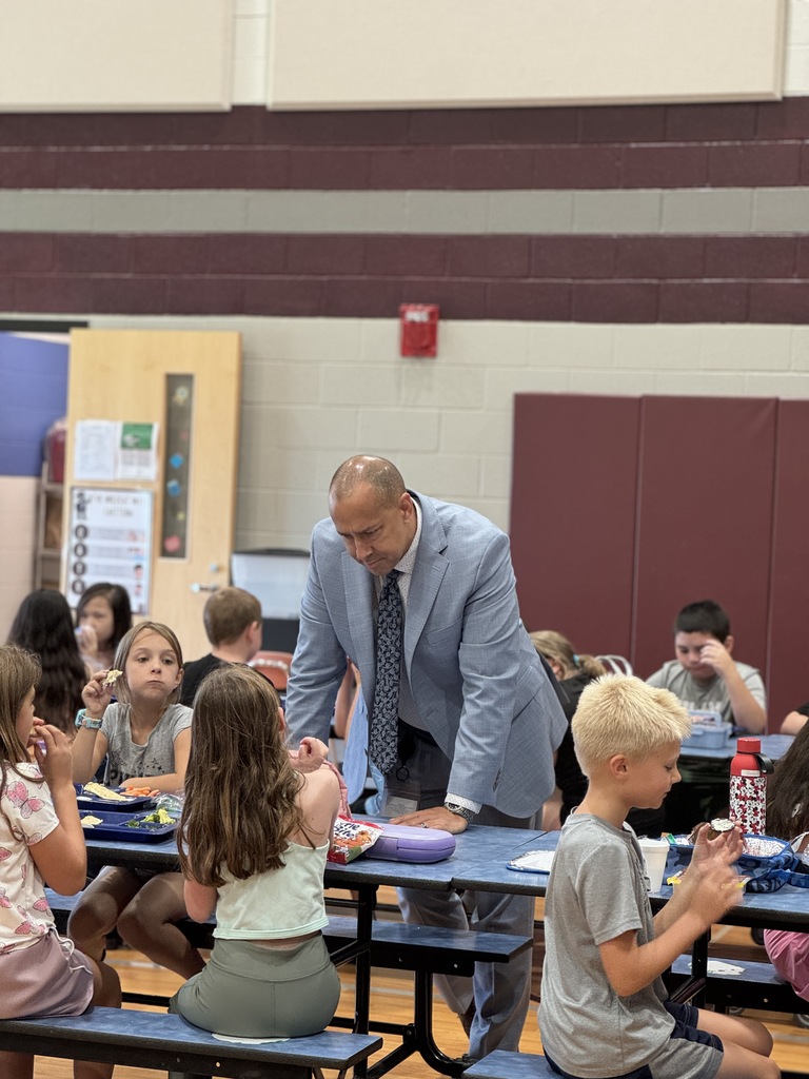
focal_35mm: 77
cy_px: 540
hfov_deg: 19.1
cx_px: 404
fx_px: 2399
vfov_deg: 25.3
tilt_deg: +0.1
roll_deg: -1.9
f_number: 2.8
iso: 200
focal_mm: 9
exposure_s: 1/74
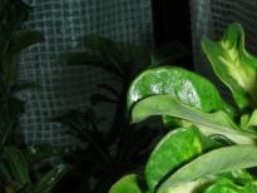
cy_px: 153
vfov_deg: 17.7
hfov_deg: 22.4
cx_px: 271
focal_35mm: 83
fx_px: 617
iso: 50
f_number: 13.6
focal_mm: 6.3
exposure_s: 1/60
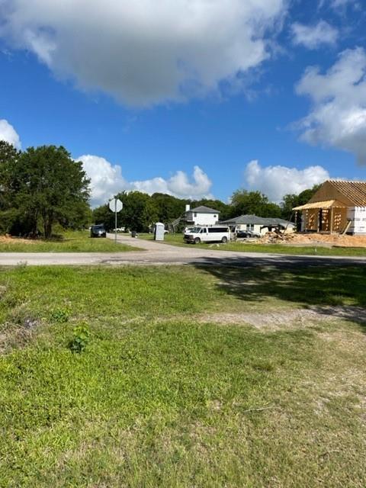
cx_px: 183
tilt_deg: -2.6
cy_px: 244
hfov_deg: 53.1
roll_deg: -1.3
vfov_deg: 67.3
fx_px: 367
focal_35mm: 26
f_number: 1.6
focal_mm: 5.1
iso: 32
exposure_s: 1/5128
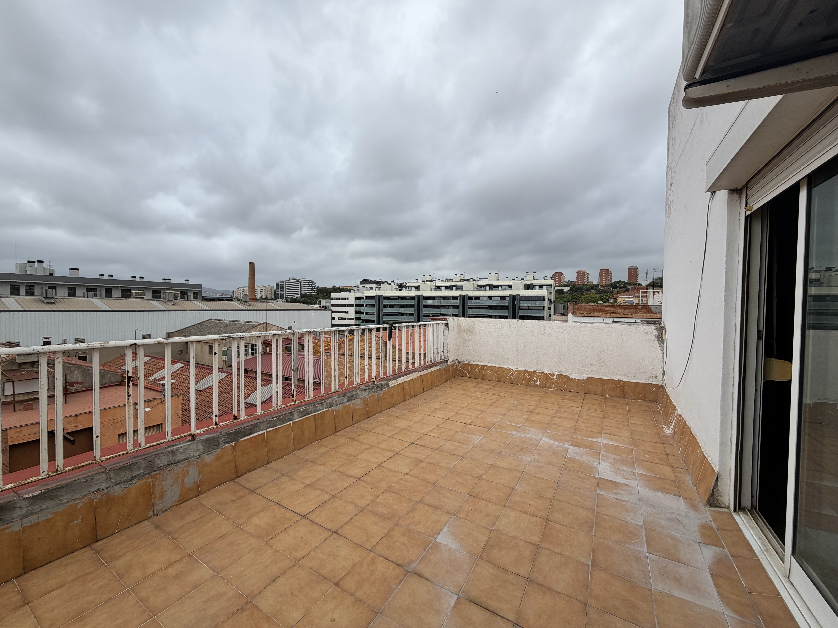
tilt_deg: -0.8
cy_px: 314
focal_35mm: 14
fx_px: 339
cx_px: 419
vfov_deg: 85.7
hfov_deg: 102.1
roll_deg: -1.0
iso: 25
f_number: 2.2
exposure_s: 1/770
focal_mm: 2.22
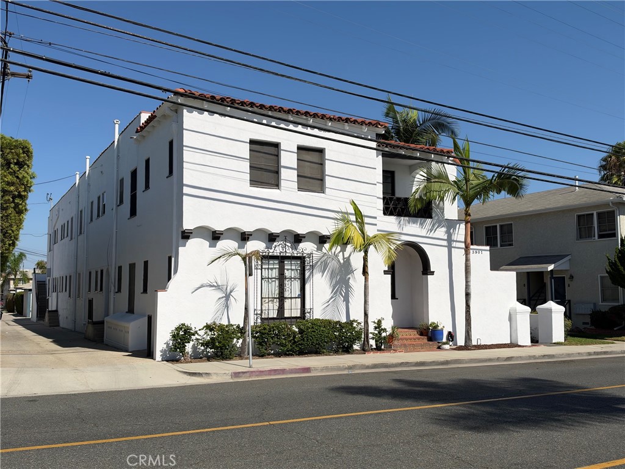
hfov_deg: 56.8
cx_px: 312
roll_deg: +1.0
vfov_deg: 44.2
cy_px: 234
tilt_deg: +5.7
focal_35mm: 32
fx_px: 578
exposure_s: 1/9901
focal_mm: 6.93
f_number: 1.8
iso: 80
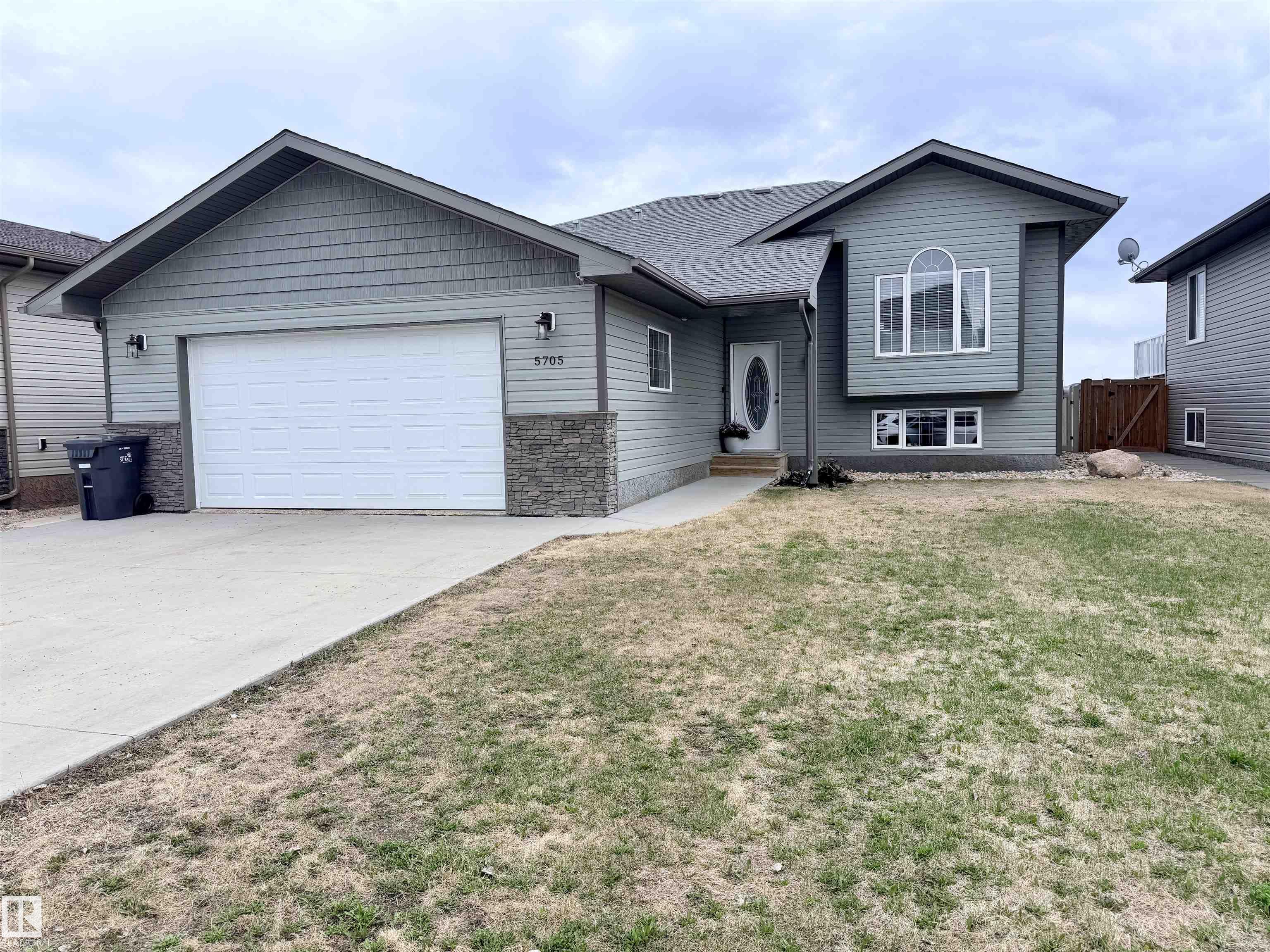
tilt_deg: -4.2
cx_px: 635
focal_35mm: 24
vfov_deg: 56.8
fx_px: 881
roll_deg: +1.0
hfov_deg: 71.6
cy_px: 476
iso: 80
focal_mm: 6.76
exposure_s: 1/2169
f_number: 1.78
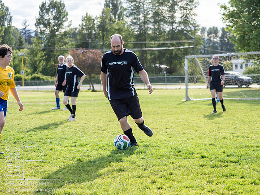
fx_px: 691
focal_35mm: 92
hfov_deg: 21.3
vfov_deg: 16.1
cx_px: 130
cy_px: 98
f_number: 2.8
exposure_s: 1/1250
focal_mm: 46
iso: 250
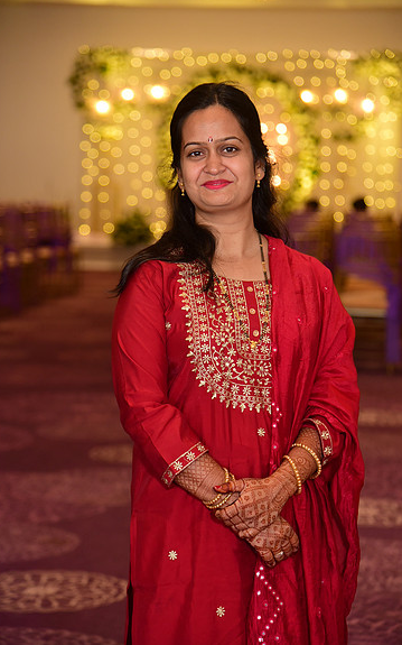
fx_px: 1895
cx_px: 209
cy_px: 322
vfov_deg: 19.3
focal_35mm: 108
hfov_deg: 12.1
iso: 1250
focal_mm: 105
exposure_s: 1/160
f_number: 4.5
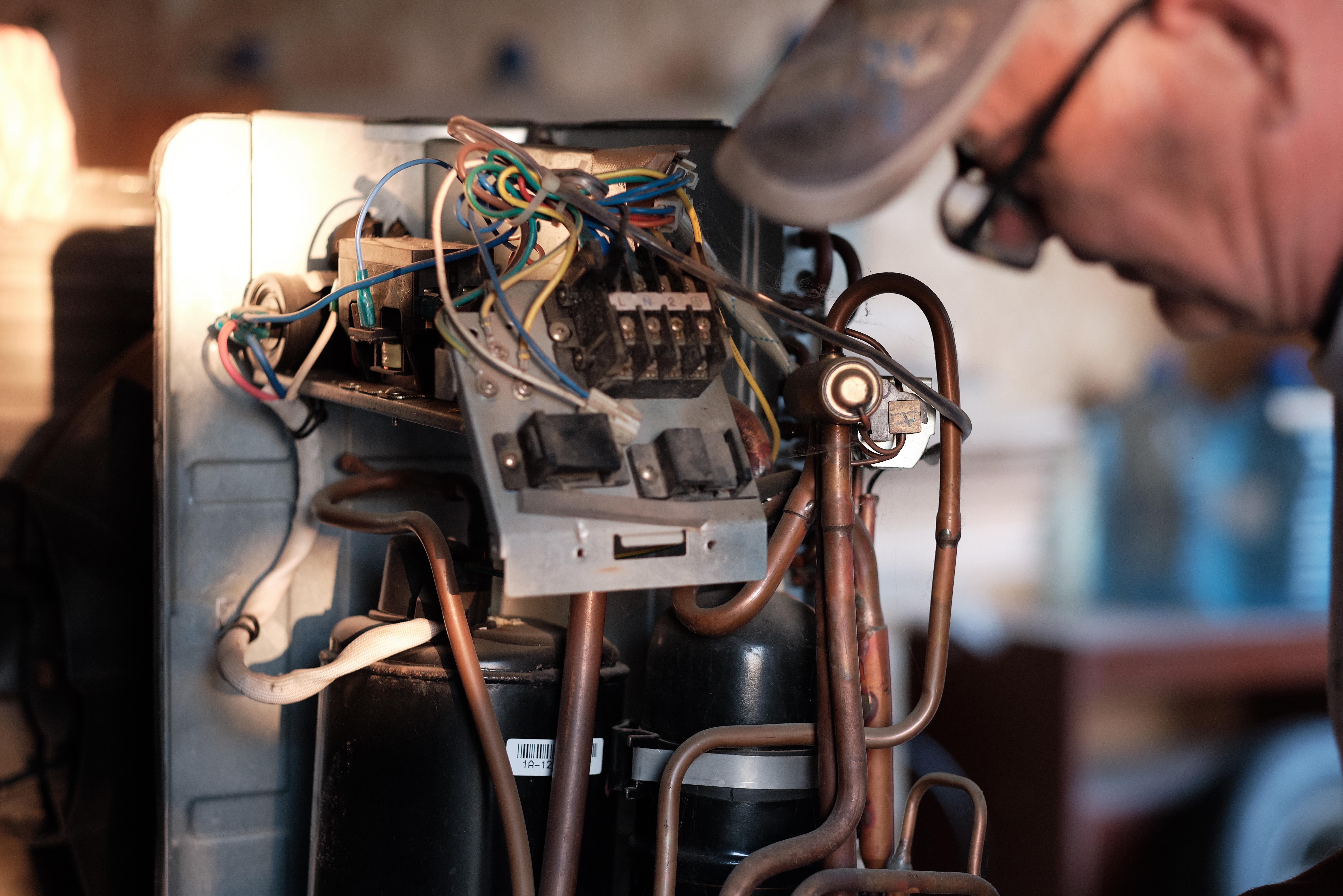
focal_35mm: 84
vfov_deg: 16.3
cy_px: 448
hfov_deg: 24.2
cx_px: 672
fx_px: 3133
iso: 800
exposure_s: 1/250
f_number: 2.2
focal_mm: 56
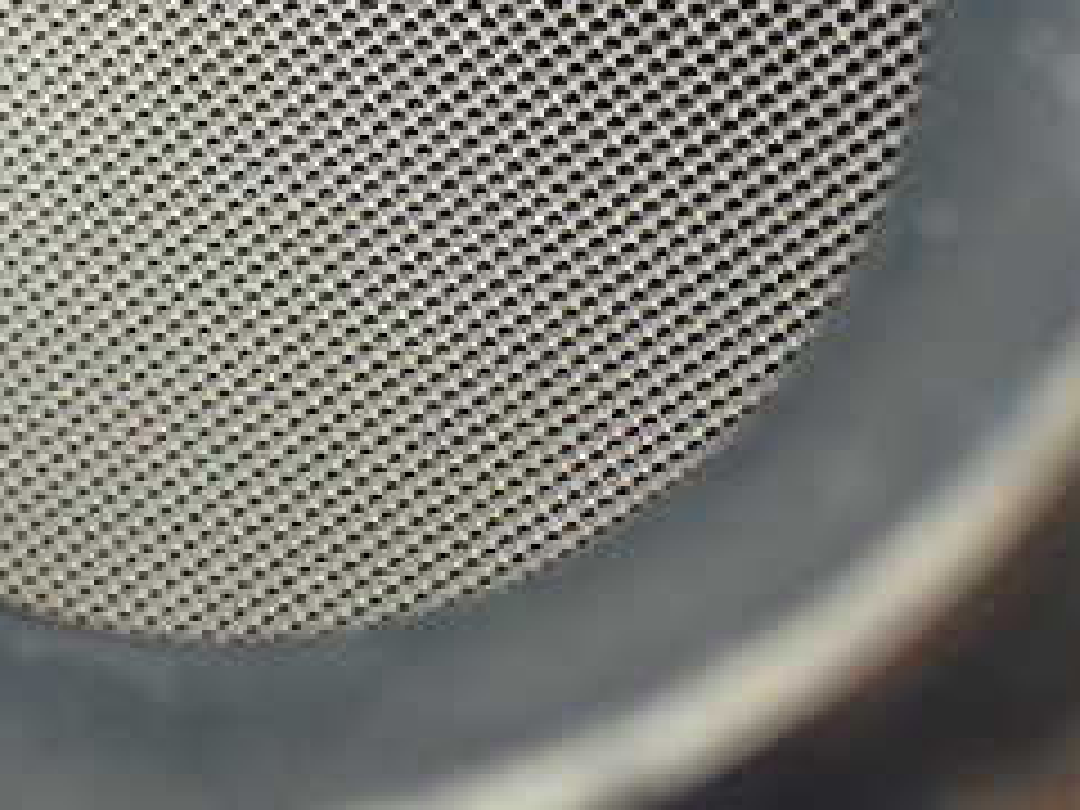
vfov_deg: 18.8
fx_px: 2340
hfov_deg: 25.5
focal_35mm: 75
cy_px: -86
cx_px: 184
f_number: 2.3
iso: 800
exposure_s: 1/40
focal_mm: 5.4
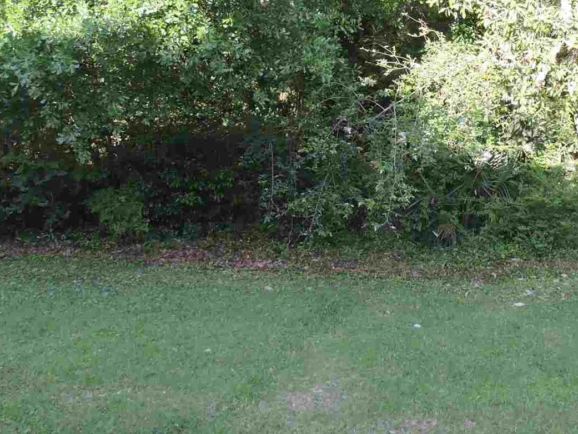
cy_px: 46
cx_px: 420
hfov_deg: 32.2
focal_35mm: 59
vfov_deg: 24.1
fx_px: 985
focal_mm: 5.4
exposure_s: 1/640
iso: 560
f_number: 3.1
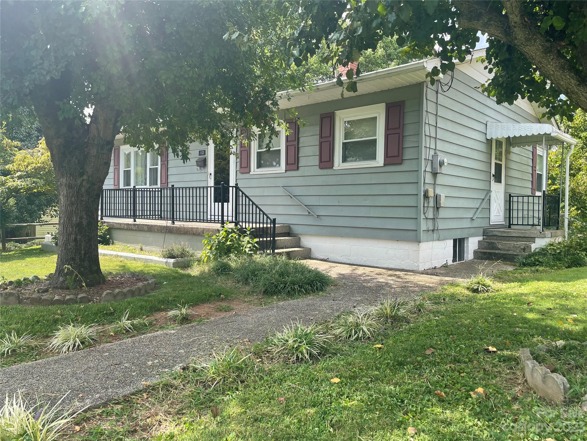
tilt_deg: -0.5
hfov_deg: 67.3
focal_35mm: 26
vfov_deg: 53.1
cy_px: 220
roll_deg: -1.0
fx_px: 441
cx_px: 294
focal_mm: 4.2
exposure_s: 1/868
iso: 32
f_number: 1.6
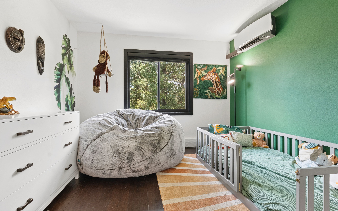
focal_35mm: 18
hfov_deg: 91.1
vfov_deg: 64.9
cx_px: 167
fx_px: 166
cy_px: 100
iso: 800
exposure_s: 1/30
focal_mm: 17
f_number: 8
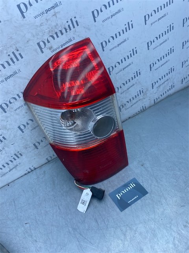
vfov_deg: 67.3
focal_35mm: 26
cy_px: 126
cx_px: 94
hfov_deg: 53.1
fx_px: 189
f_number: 1.8
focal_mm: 4.25
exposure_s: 1/852
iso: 32
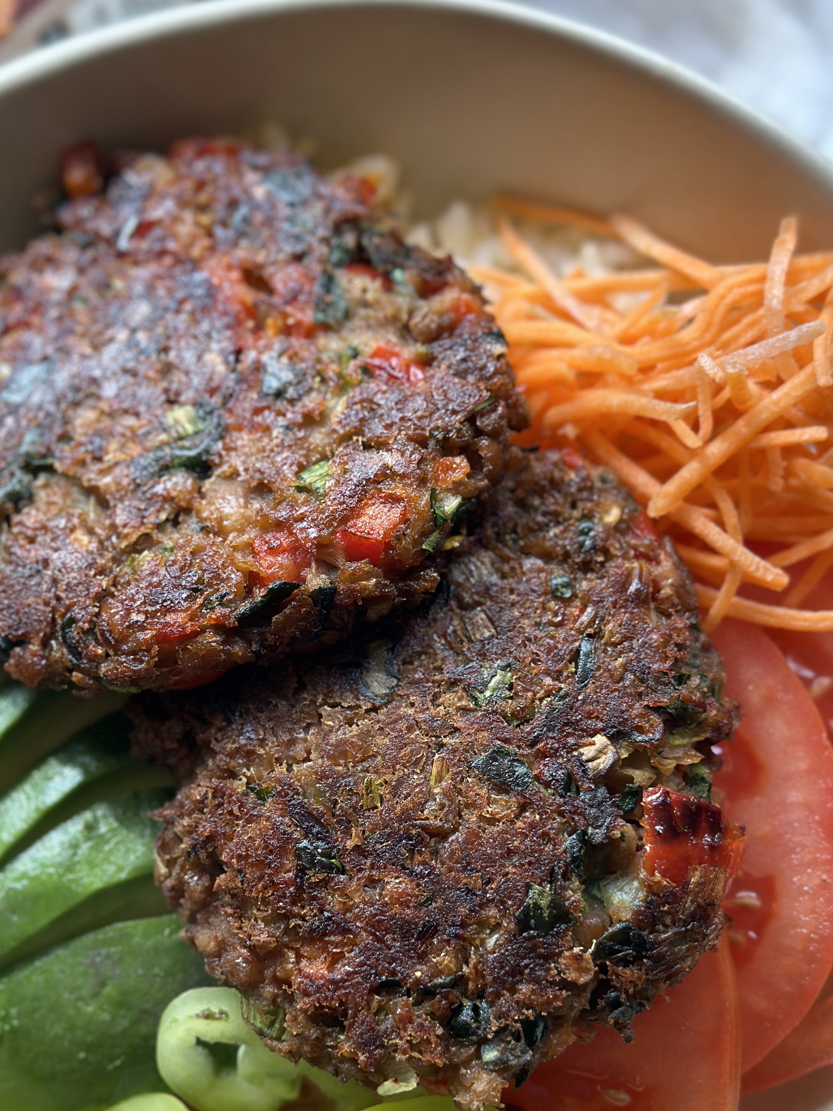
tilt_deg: -83.2
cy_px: 681
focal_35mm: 65
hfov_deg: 22.6
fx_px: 2085
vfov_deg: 29.7
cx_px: 379
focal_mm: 6.86
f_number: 1.78
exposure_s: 1/141
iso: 80
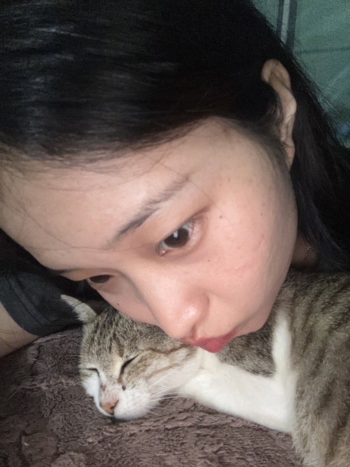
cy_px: 234
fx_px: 310
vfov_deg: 73.9
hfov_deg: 58.9
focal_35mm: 23
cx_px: 175
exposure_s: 1/33
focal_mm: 2.69
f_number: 1.9
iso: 160
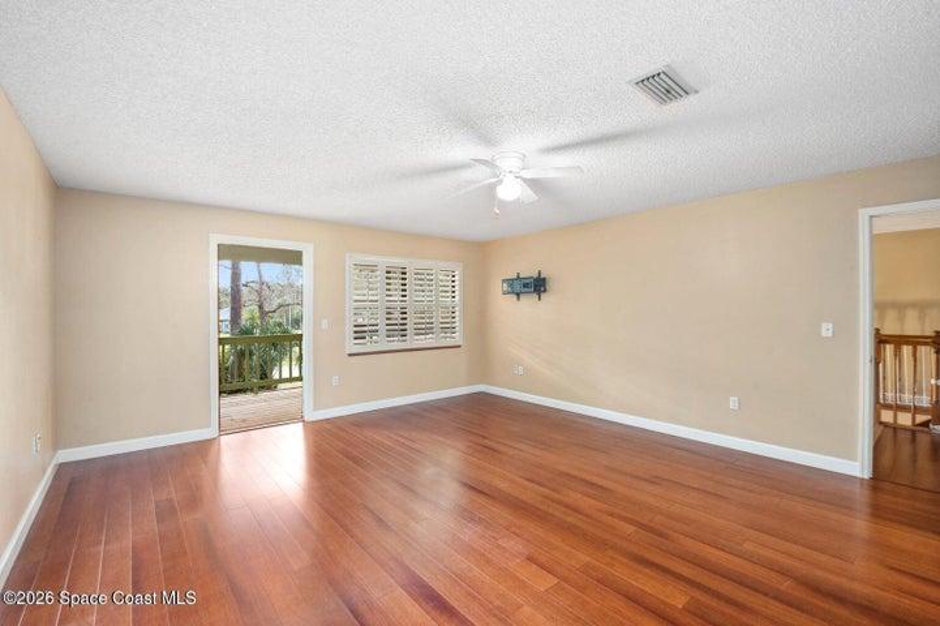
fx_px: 418
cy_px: 313
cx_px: 470
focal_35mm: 16
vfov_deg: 73.7
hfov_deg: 96.8
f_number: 9
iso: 800
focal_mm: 16
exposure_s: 1/1.25
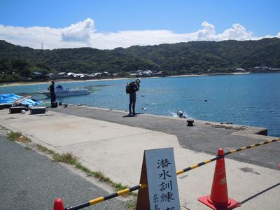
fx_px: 267
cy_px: 105
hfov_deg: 55.4
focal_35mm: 33
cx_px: 140
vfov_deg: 42.9
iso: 100
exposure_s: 1/320
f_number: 8
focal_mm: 5.9
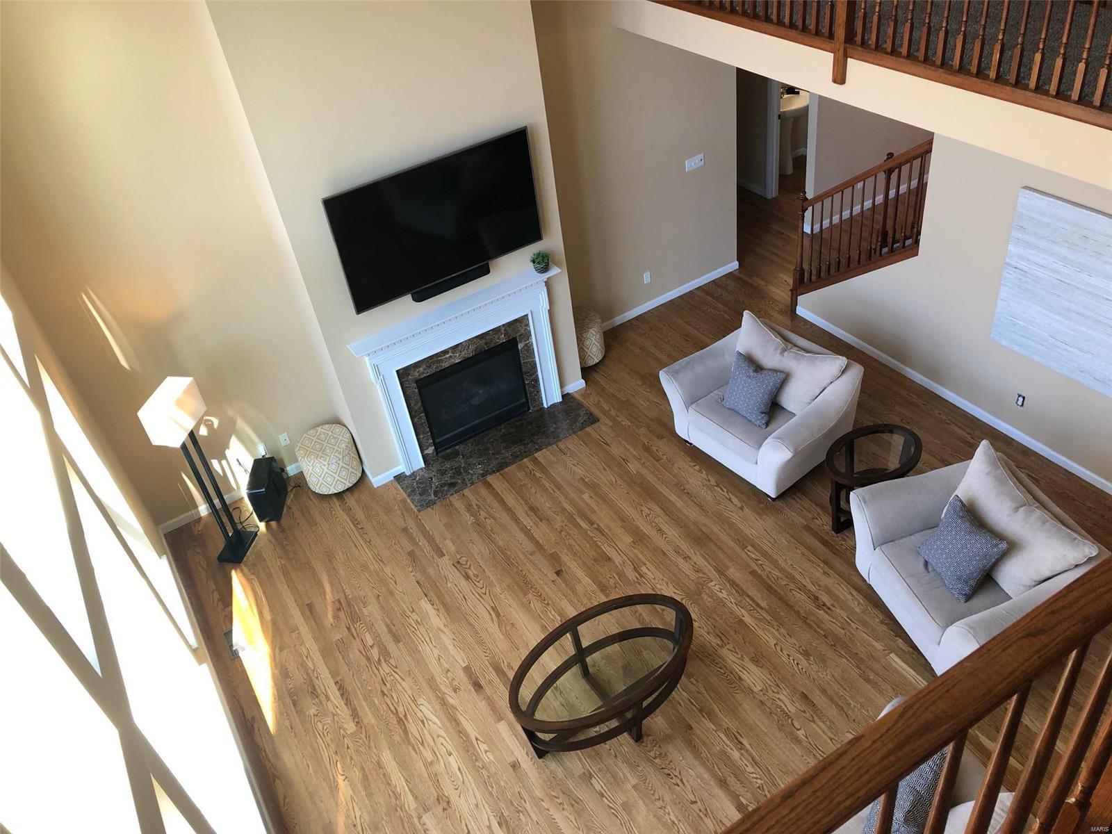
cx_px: 556
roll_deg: +9.1
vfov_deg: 49.7
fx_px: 899
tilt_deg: -38.0
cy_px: 417
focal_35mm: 28
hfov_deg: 63.4
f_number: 1.8
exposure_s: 1/40
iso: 25
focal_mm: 4
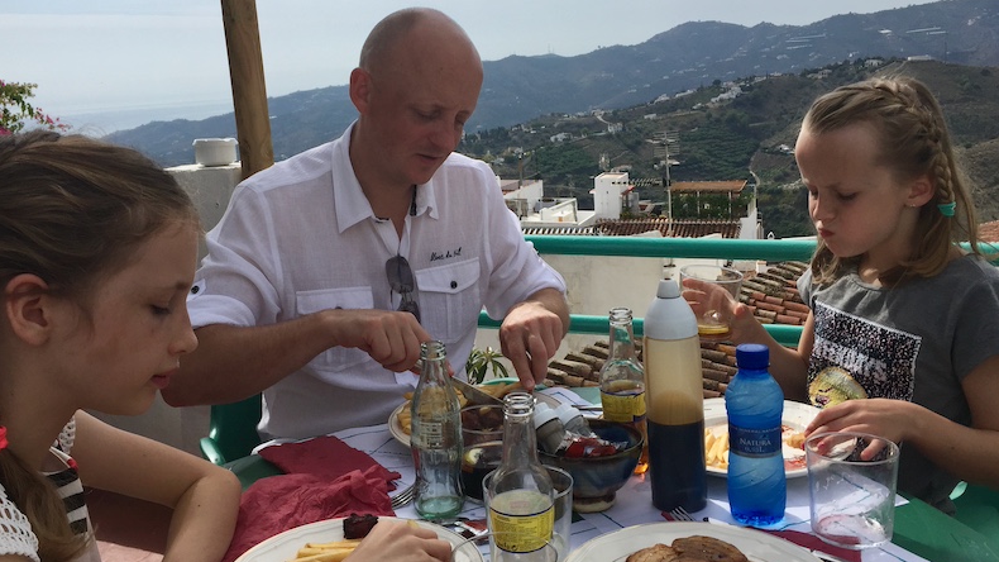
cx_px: 503
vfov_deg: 36.7
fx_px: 847
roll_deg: +4.3
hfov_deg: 61.0
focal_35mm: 32
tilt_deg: -11.2
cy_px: 289
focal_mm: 4.15
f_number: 2.2
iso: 32
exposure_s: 1/3597
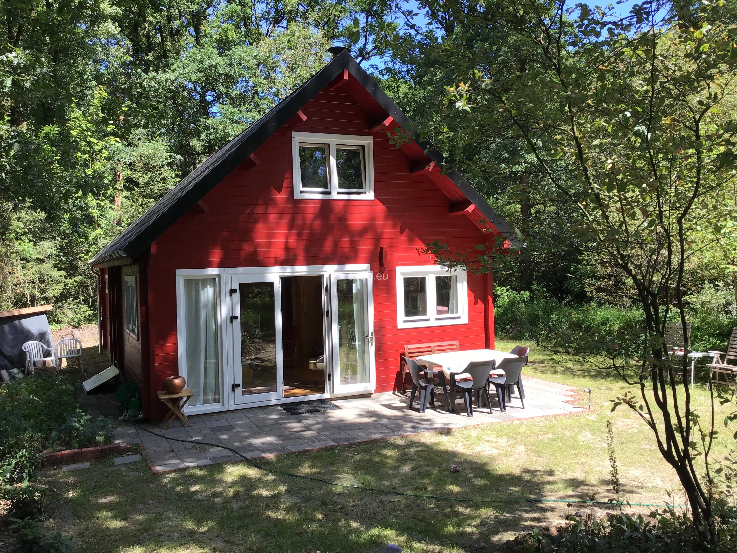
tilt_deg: +0.4
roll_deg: +0.8
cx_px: 368
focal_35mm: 31
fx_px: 660
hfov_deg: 58.4
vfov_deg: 45.4
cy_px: 276
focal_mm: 3.3
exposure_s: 1/327
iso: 25
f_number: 2.4
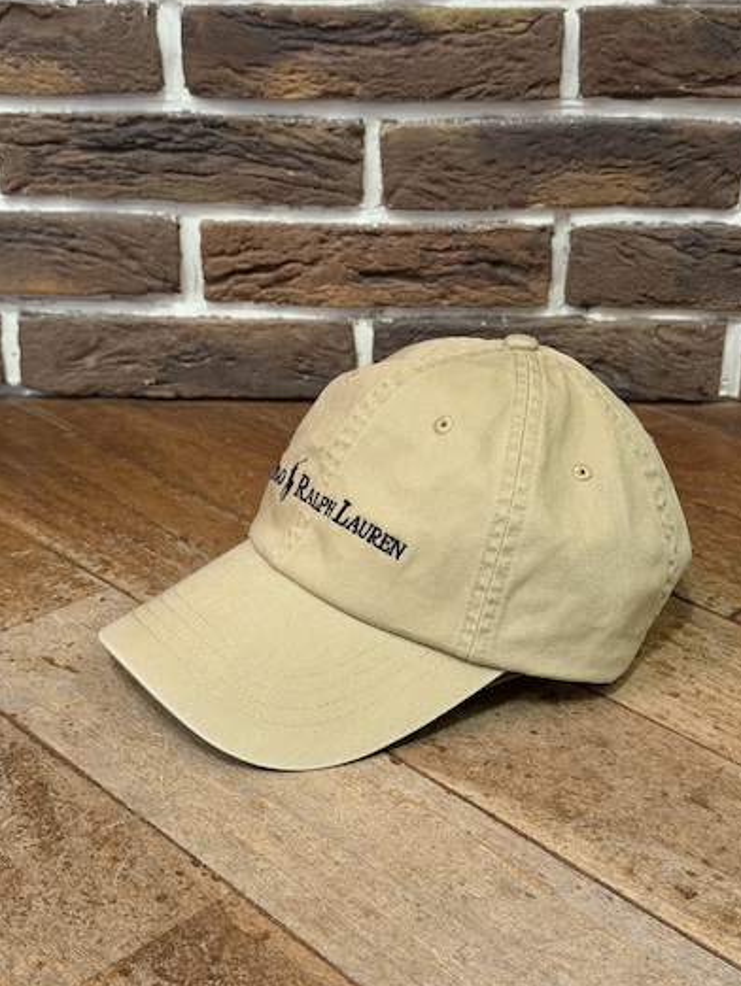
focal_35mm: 49
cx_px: 374
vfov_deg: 38.9
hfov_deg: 29.7
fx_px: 1397
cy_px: 496
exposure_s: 1/40
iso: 500
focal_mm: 6.76
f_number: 1.78
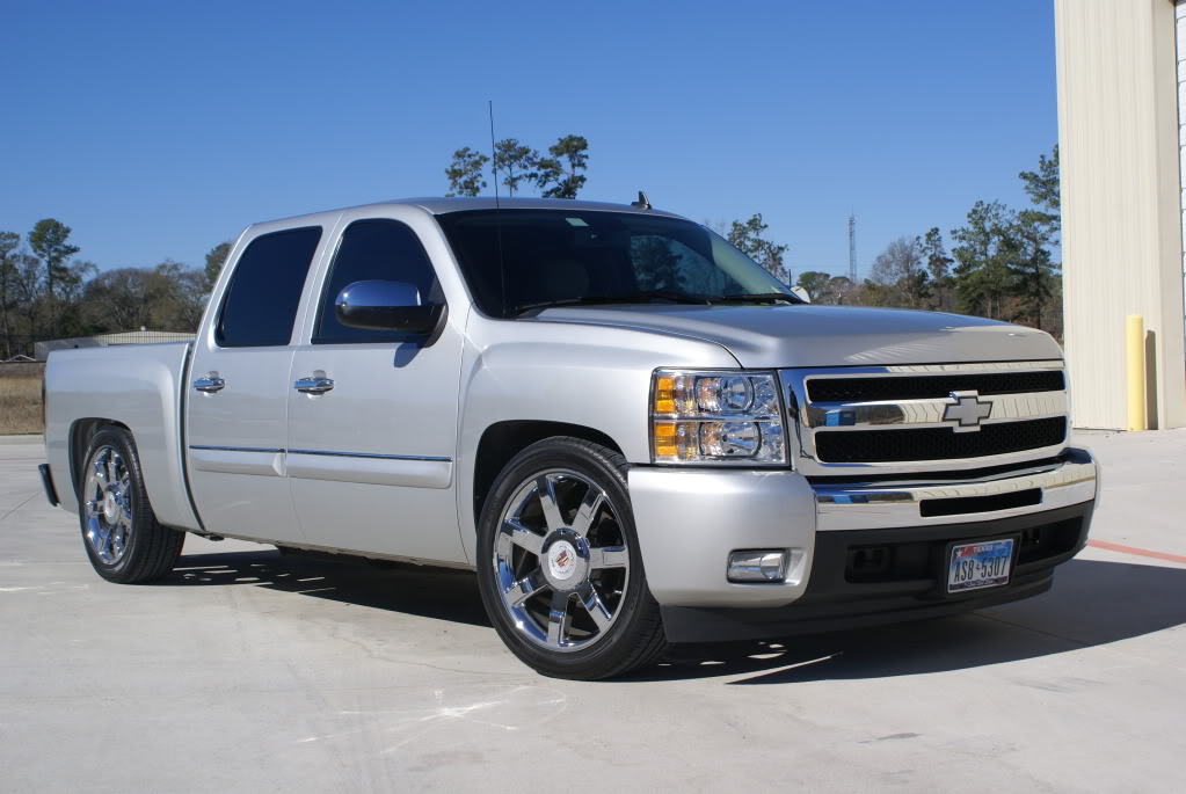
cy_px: 397
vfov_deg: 25.8
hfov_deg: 37.8
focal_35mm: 52
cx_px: 593
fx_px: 1732
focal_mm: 35
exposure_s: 1/320
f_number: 9
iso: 100
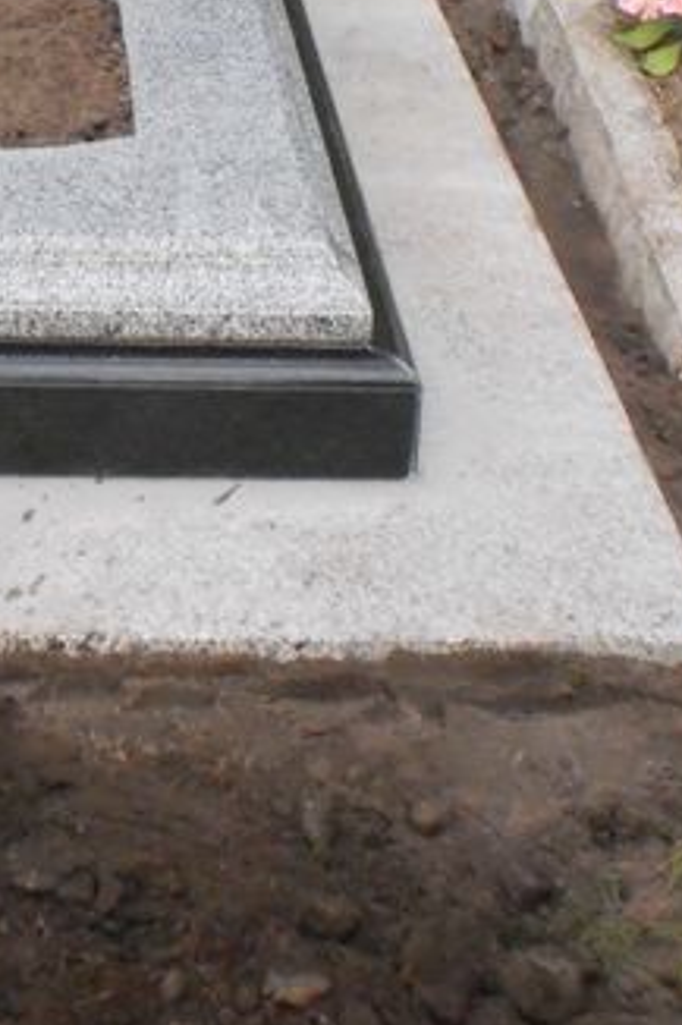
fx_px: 2617
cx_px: 6
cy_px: -170
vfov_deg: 20.8
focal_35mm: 92
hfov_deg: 14.6
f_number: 4.6
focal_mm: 6.3
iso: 800
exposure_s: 1/640
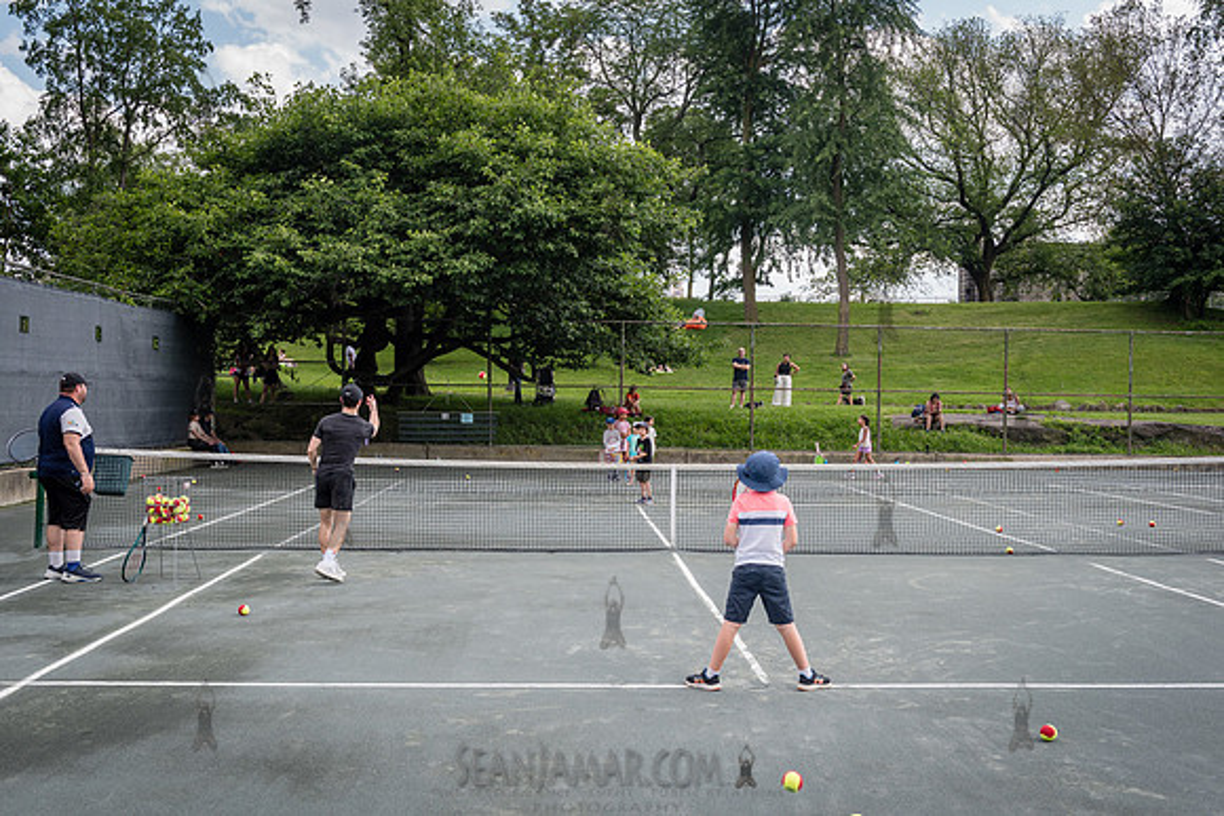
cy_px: 408
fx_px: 1349
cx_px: 612
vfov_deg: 33.7
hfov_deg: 48.8
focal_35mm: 40
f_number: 6.3
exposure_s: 1/320
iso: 250
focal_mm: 38
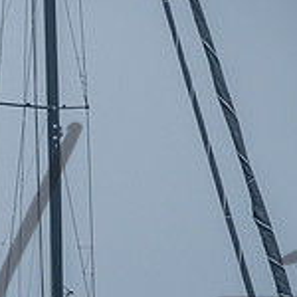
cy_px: 492
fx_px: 9416
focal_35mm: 970
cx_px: -156
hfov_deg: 1.8
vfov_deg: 1.8
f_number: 6.3
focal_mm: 200
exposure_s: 1/1600
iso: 320
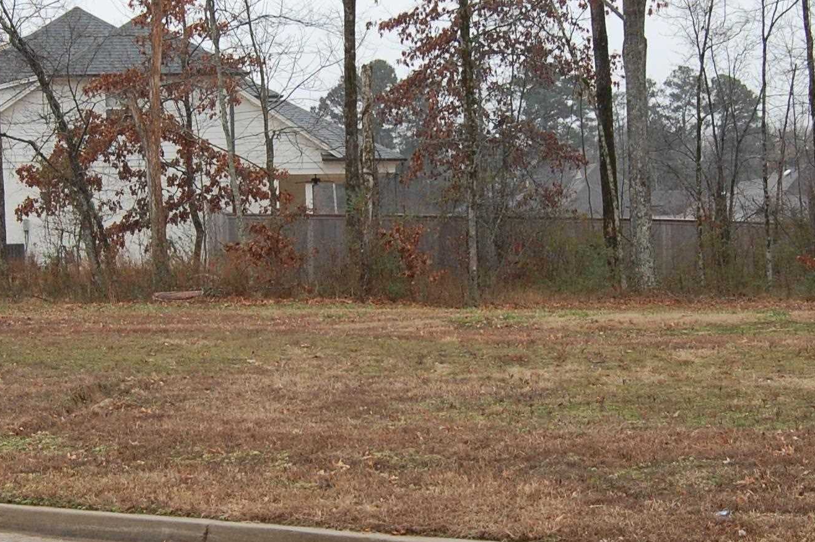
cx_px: 389
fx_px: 2171
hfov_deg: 21.3
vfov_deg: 14.2
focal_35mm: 96
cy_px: 232
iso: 400
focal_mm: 28
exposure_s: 1/125
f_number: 5.6
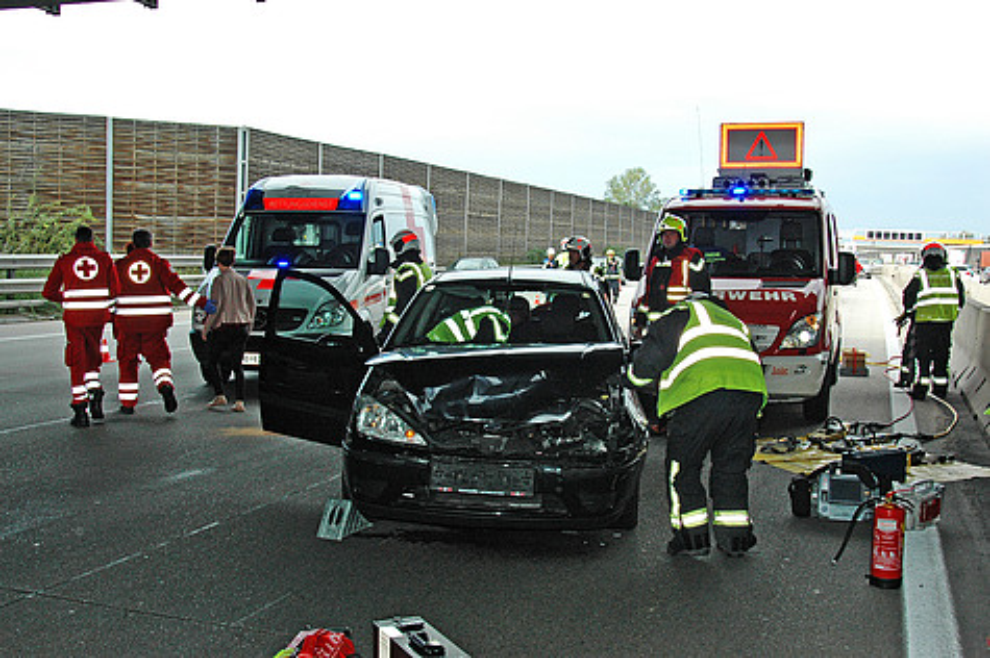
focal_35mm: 36
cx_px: 495
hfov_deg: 53.2
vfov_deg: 36.8
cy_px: 329
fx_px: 989
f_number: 8
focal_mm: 24
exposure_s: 1/250
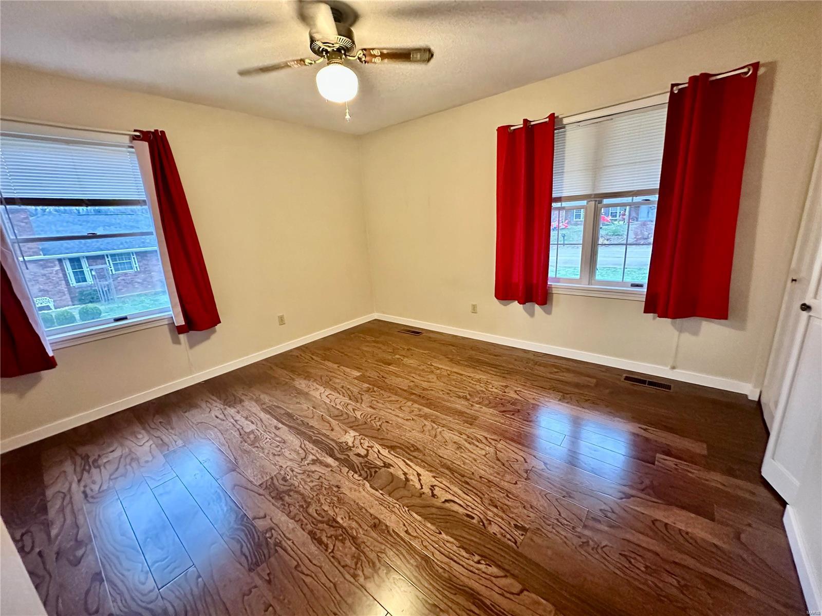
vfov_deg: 85.7
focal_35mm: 14
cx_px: 411
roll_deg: +3.7
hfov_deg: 102.1
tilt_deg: -14.7
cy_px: 308
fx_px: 332
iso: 1000
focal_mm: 2.22
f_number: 2.2
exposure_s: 1/60
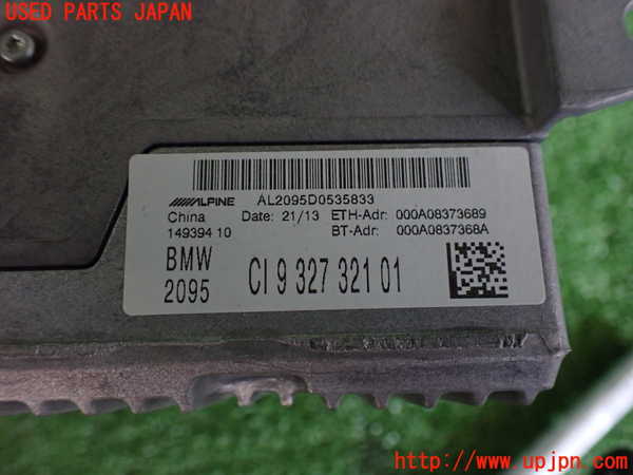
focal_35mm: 30
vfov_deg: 46.8
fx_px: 549
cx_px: 316
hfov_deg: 60.0
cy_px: 238
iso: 640
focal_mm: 5.4
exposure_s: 1/125
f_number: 2.3
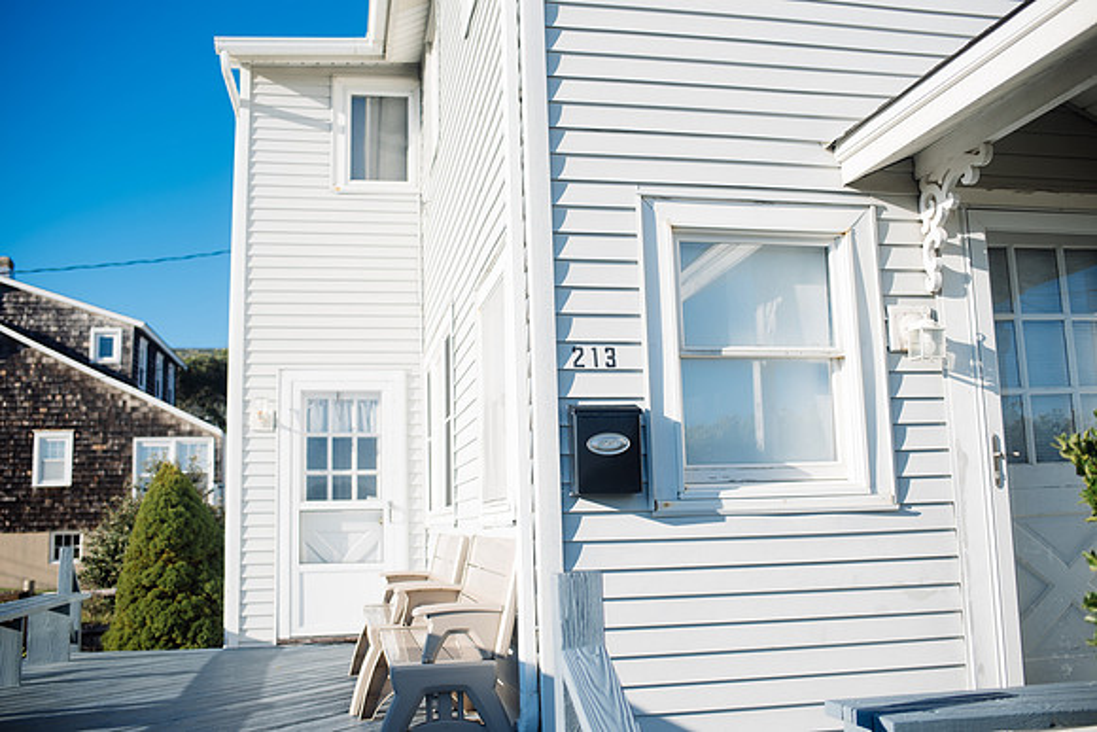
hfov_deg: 54.4
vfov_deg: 37.9
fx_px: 1067
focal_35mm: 35
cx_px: 548
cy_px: 366
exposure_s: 1/1250
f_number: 2.8
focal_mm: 35
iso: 100
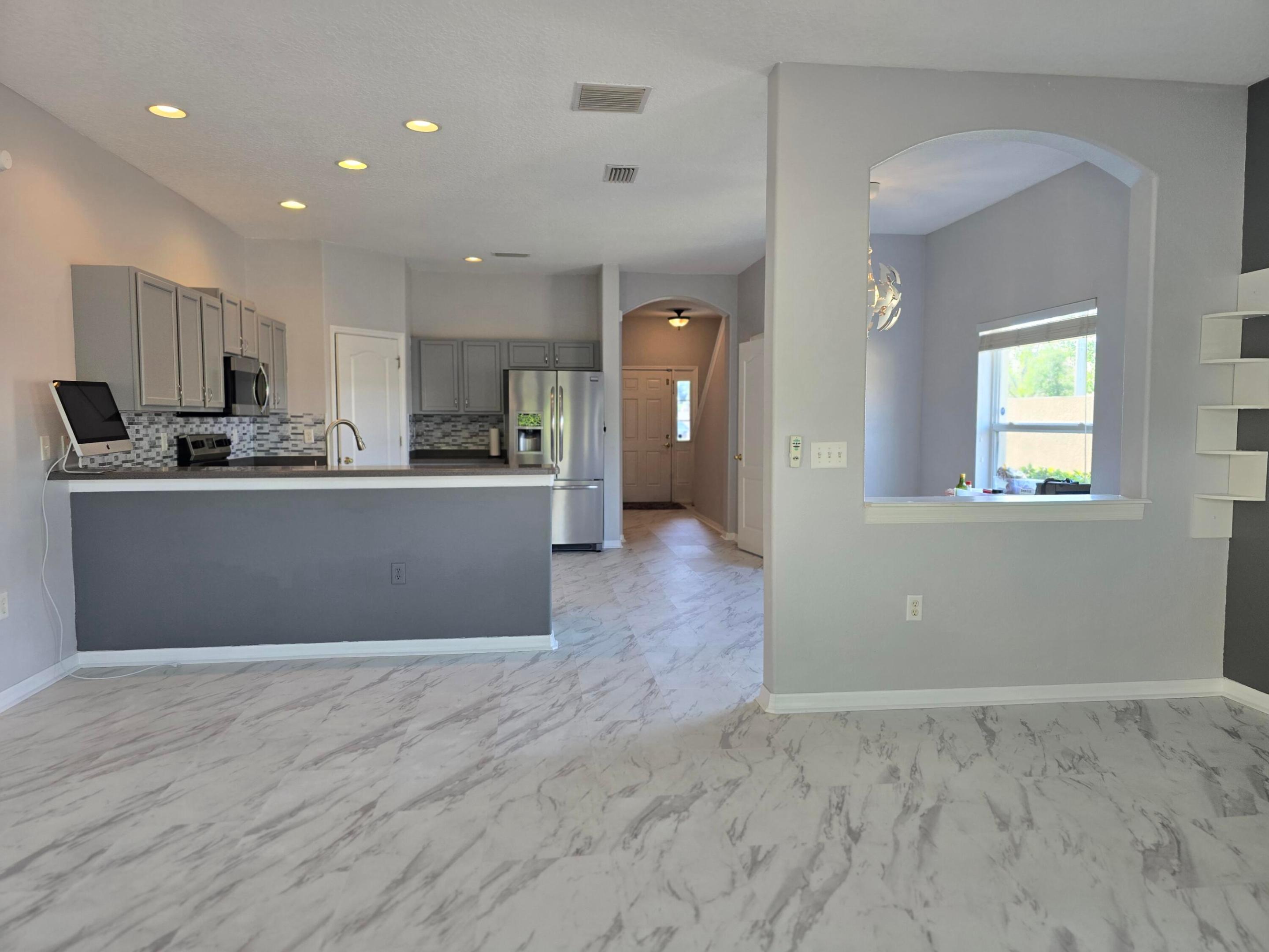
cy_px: 476
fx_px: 843
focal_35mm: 23
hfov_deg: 73.9
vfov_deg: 58.9
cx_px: 634
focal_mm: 6.3
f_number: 1.7
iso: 100
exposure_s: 1/120
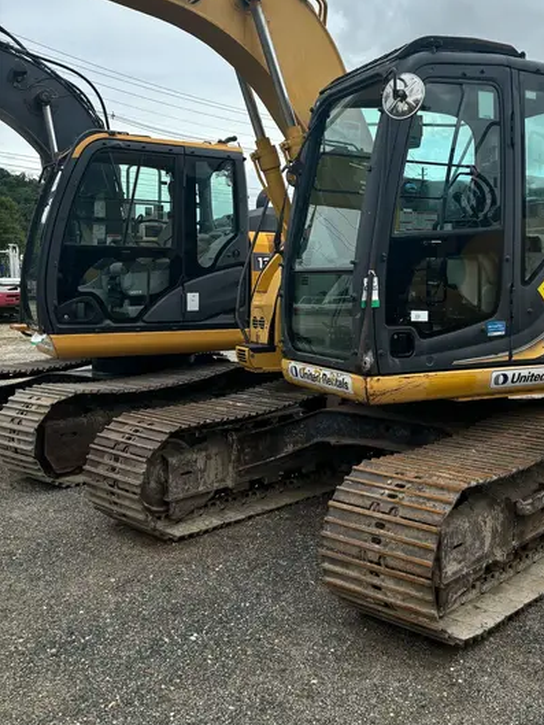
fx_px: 754
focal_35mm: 36
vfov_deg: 50.7
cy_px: 261
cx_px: 375
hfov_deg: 39.1
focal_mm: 5.96
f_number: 1.6
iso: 50
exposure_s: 1/1016
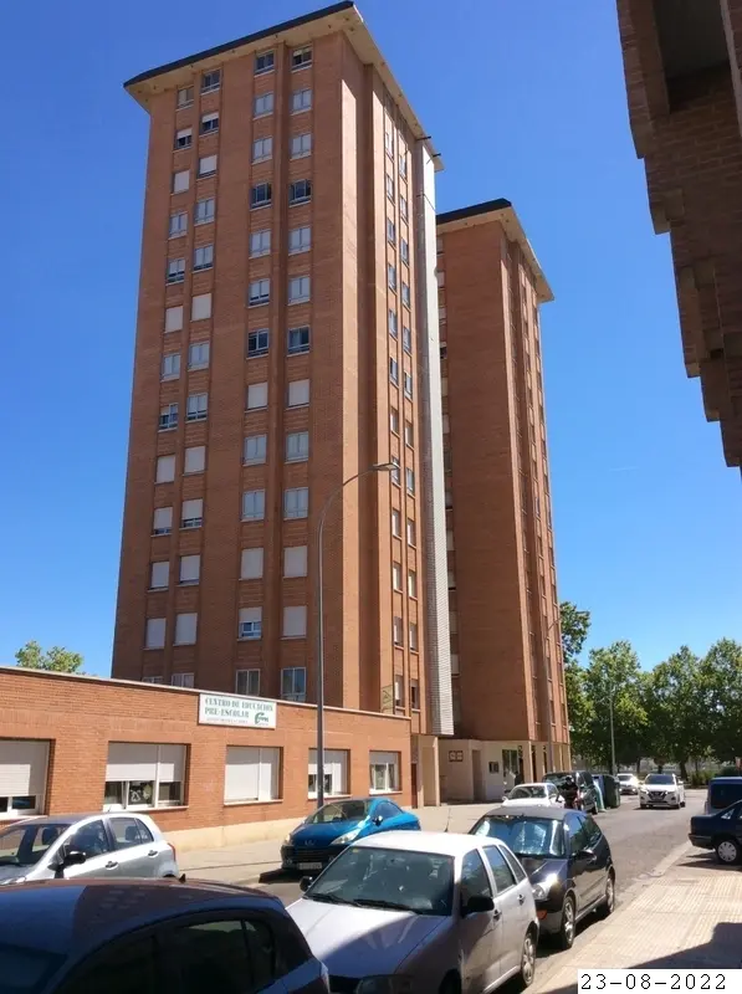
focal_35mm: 33
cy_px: 497
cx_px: 371
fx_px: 946
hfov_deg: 42.8
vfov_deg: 55.4
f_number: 2.4
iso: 32
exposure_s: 1/1144
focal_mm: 3.3
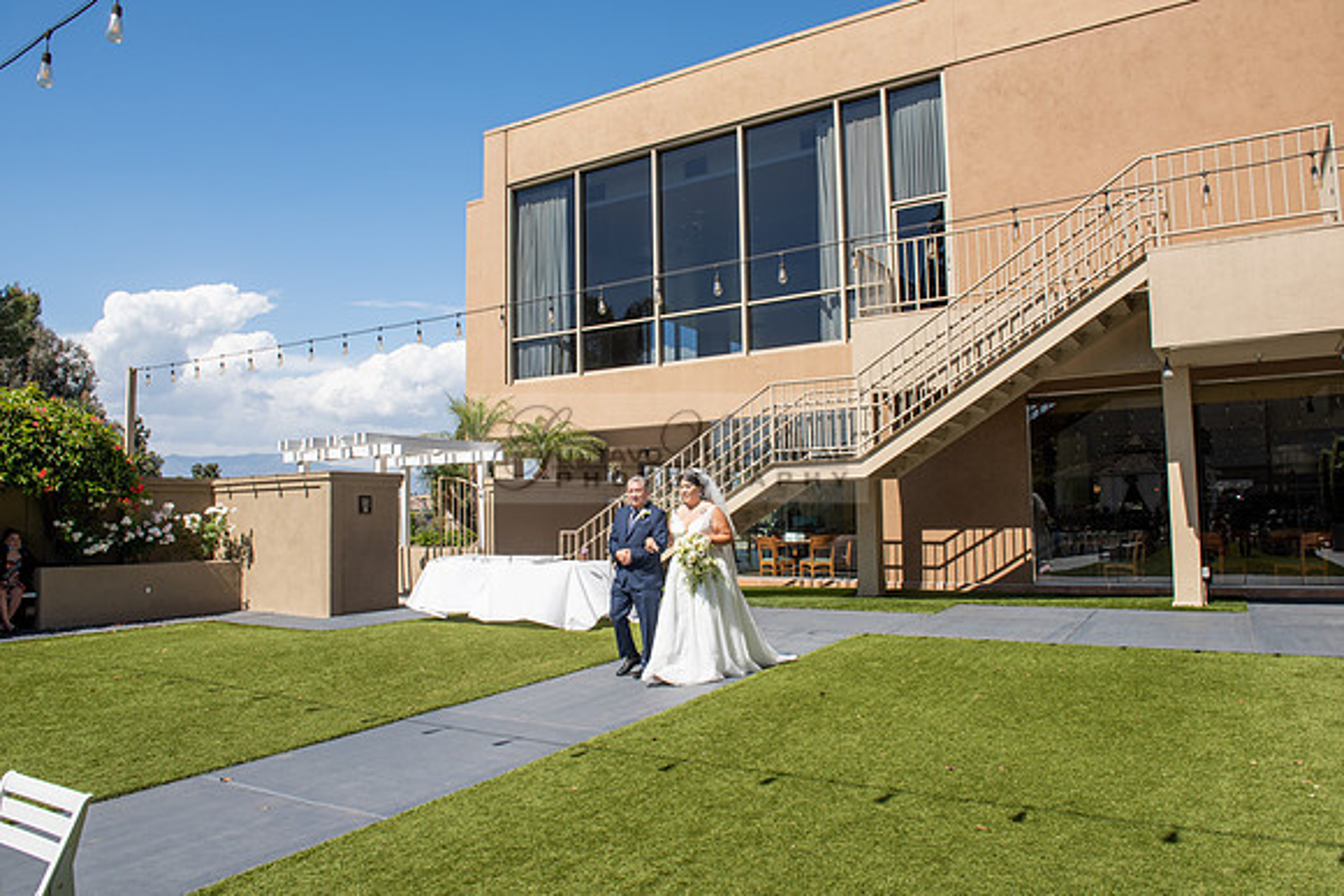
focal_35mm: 24
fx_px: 896
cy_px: 448
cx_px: 672
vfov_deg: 53.2
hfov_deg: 73.7
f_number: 9
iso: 100
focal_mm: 24
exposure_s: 1/250
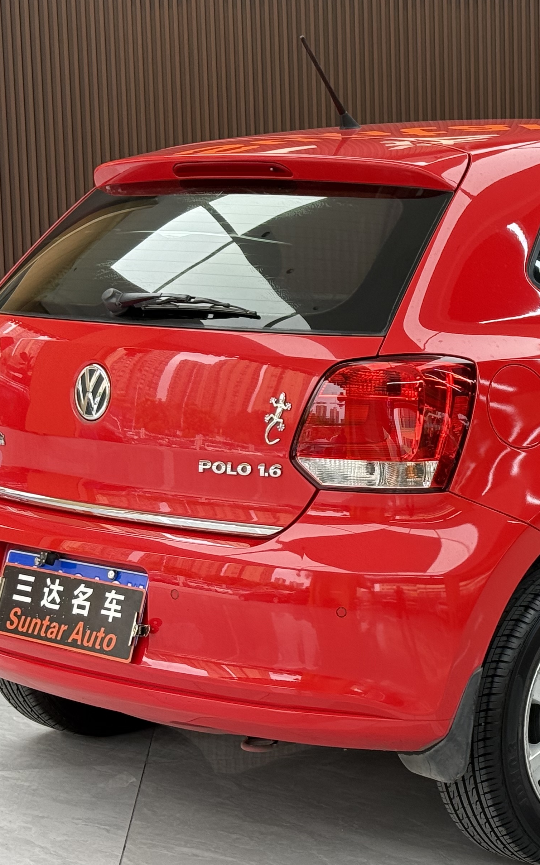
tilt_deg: -6.7
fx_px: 2002
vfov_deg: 24.3
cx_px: 553
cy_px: 373
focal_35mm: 85
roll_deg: +0.6
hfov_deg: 15.1
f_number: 1.78
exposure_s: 1/100
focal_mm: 6.76
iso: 100
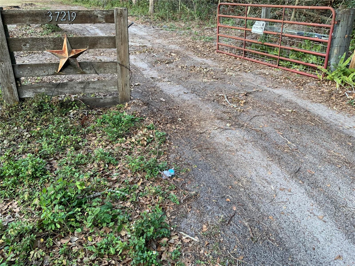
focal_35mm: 29
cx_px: 178
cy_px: 133
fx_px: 297
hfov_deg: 61.7
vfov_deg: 48.2
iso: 64
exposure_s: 1/91
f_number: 1.8
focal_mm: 3
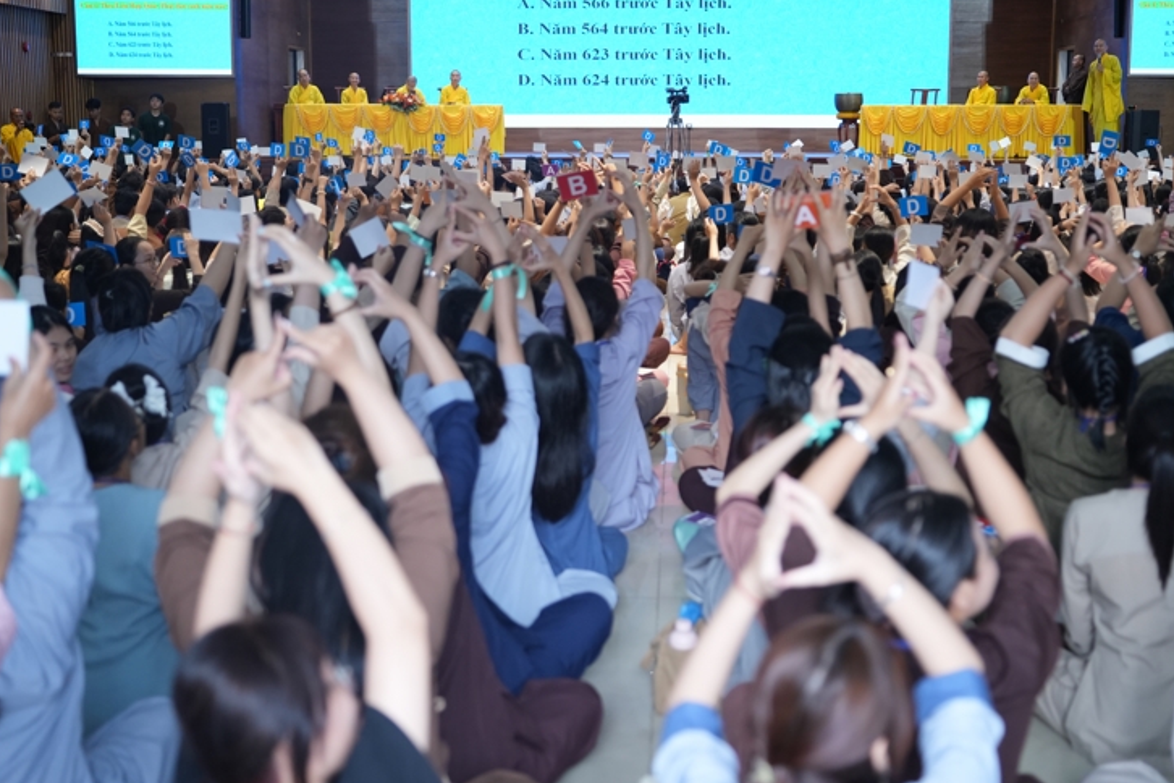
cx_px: 635
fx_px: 1533
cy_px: 353
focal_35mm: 47
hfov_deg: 41.9
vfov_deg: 28.6
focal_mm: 35
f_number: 2
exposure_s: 1/200
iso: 1000
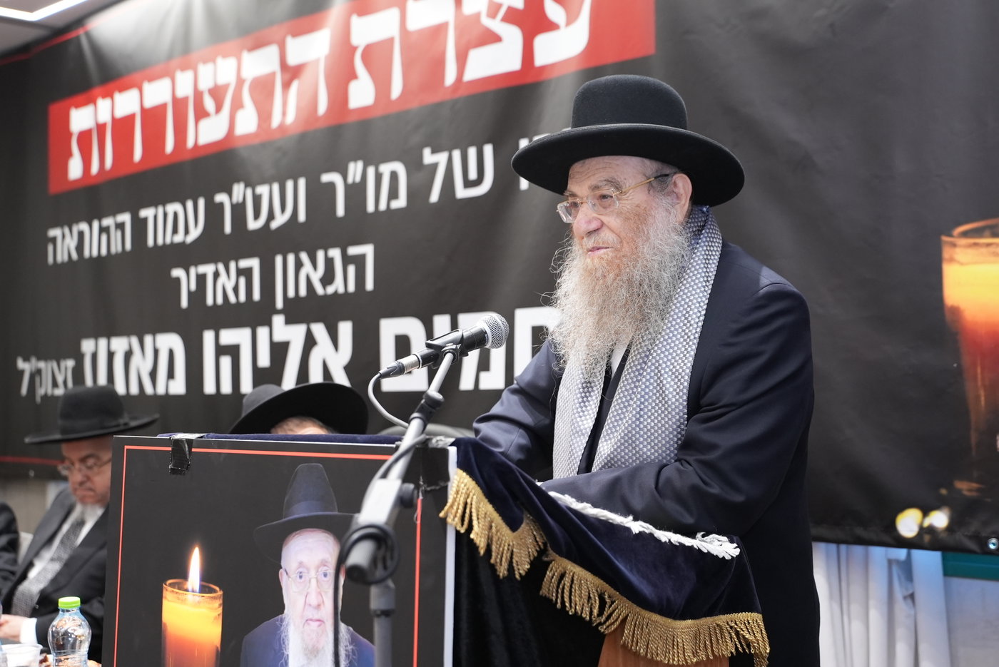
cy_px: 334
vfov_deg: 27.0
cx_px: 500
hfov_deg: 39.6
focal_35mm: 50
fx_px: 1388
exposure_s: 1/200
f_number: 4
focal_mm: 50
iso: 3200
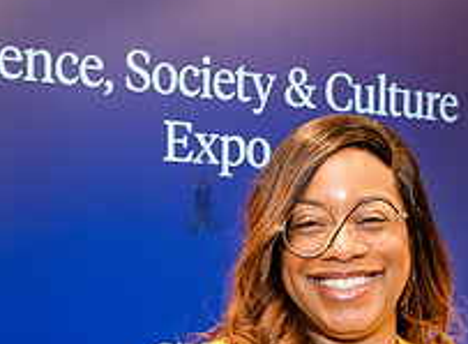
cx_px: 296
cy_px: 415
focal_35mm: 101
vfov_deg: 14.0
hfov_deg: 19.6
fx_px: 1355
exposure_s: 1/250
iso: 4000
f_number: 4
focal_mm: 32
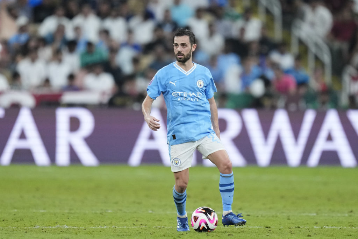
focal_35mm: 400
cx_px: 179
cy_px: 120
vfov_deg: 3.4
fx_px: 3978
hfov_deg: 5.2
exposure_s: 1/2000
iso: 2500
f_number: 2.8
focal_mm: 400
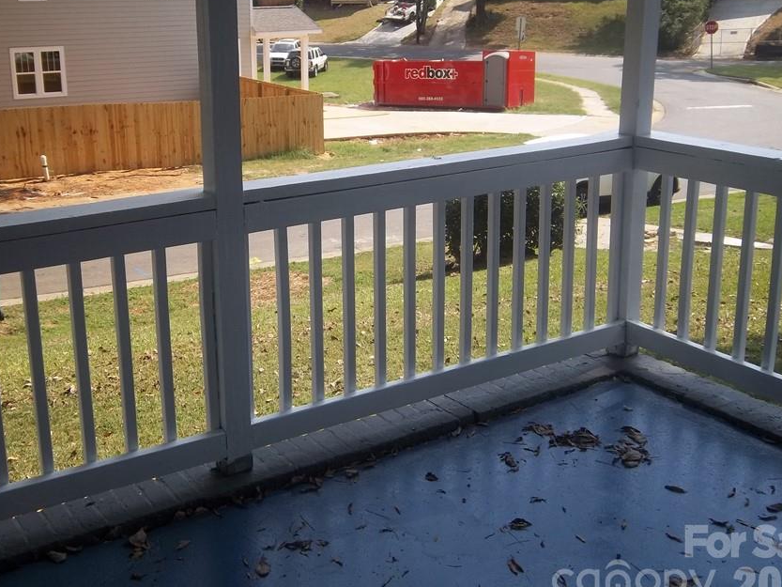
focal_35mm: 43
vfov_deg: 33.6
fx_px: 972
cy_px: 256
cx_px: 354
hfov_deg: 43.8
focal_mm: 6.17
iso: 64
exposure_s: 1/400
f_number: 3.86
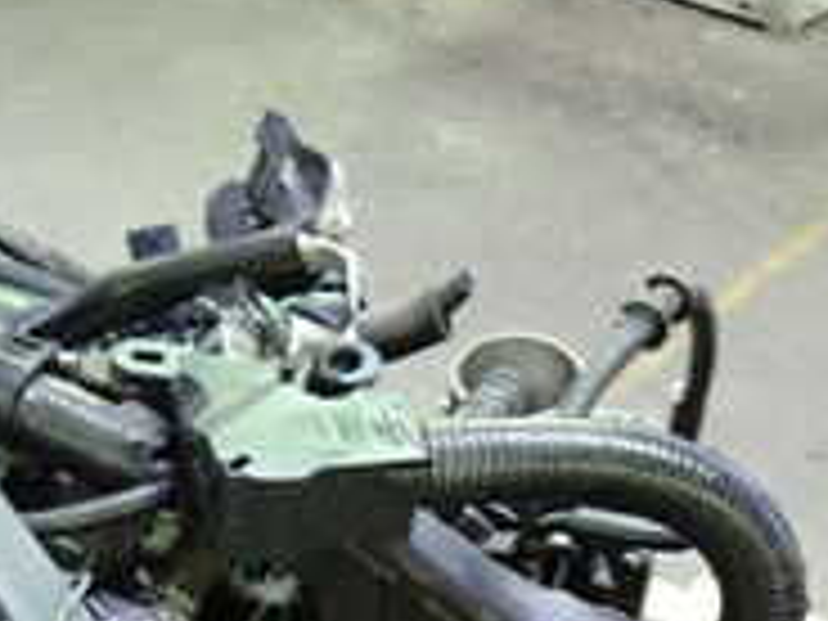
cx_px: -40
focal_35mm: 98
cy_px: 842
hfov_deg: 19.3
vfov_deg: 14.4
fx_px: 2344
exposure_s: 1/30
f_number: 2.3
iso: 800
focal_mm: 5.4
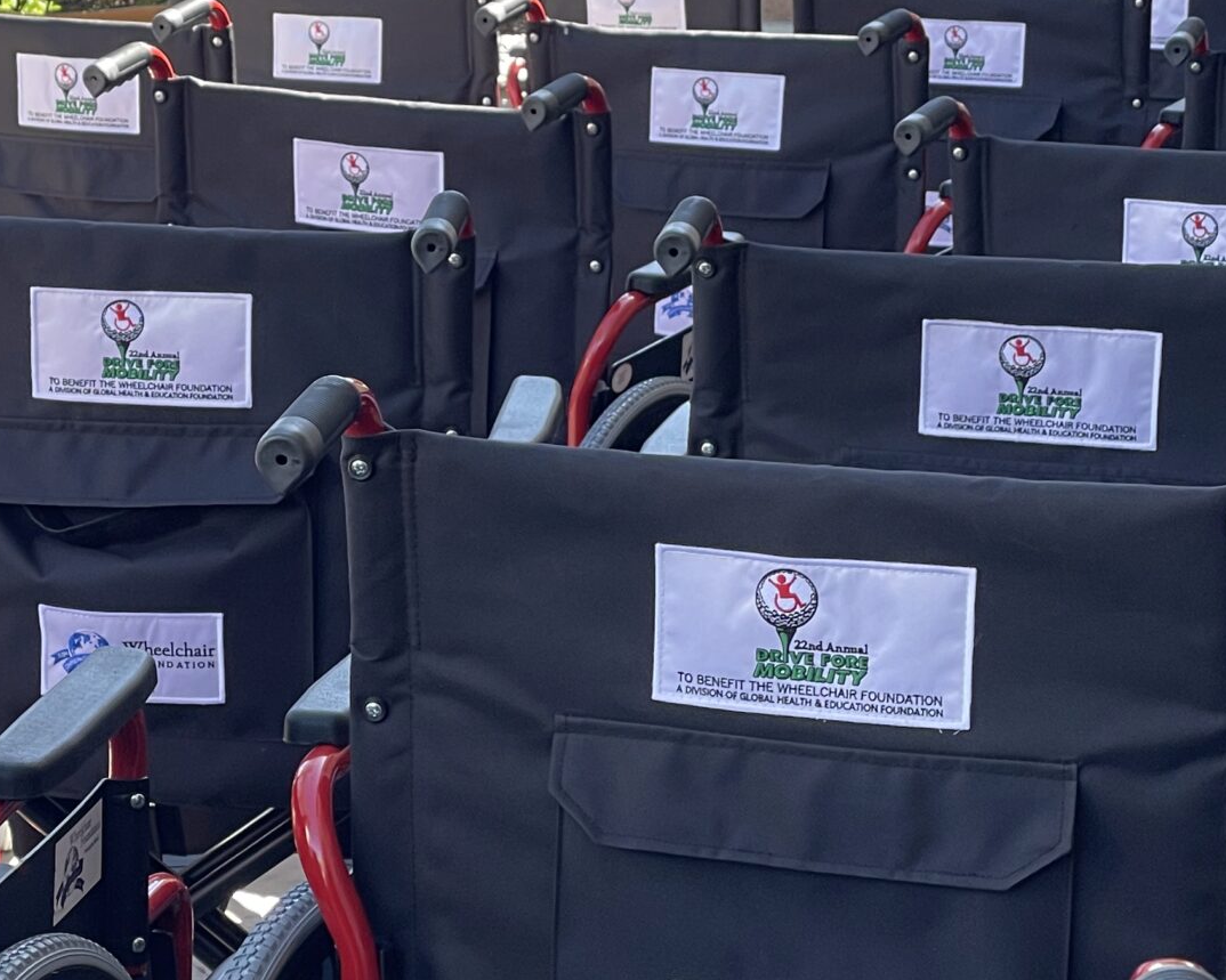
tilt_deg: -11.9
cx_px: 264
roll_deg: -0.7
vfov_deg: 12.7
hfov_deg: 15.8
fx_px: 4390
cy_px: 707
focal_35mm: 121
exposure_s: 1/132
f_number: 2
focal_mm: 6
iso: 25
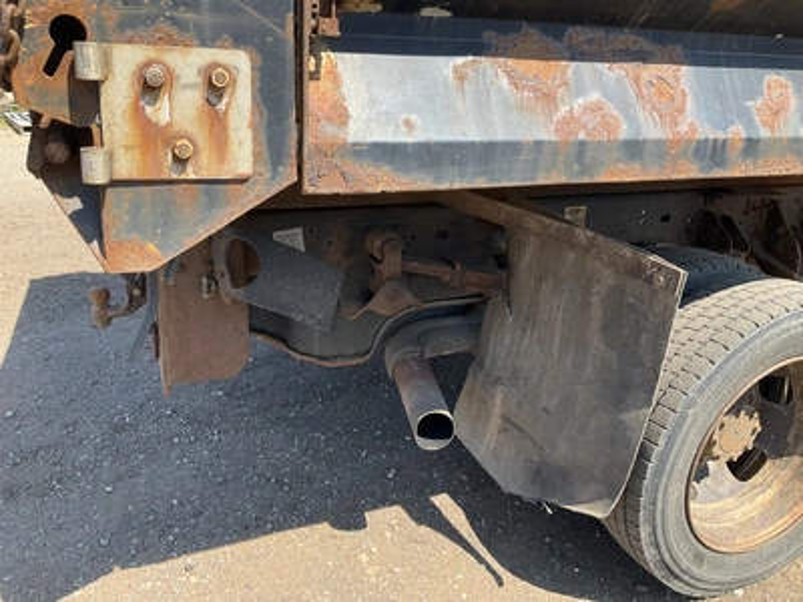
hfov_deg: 61.7
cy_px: 301
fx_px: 673
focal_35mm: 29
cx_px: 402
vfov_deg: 48.2
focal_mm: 3
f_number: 1.8
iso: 25
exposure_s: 1/606
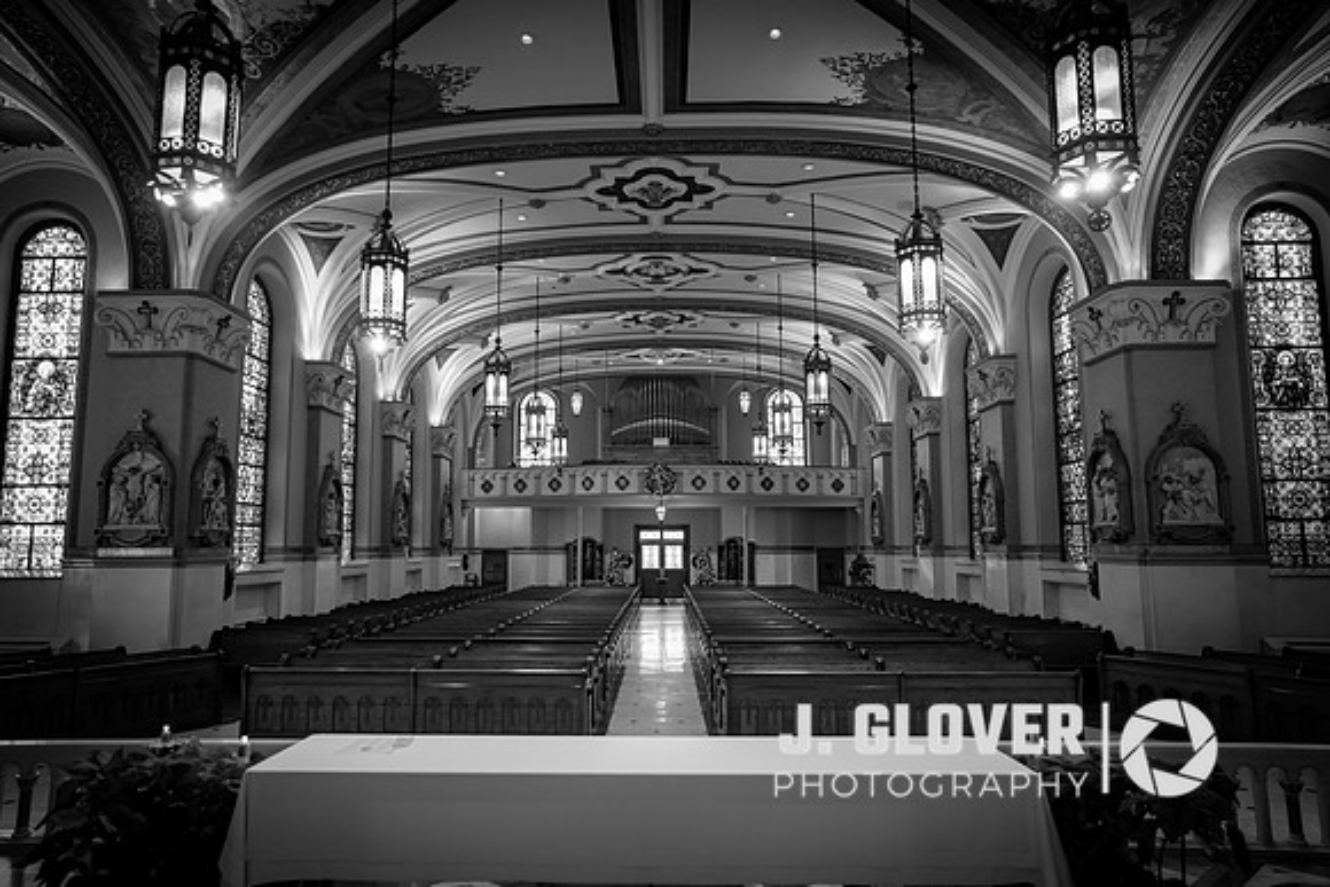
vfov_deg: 52.7
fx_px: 895
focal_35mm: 24
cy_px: 430
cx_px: 643
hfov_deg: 73.2
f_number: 2.8
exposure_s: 1/160
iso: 1600
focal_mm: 23
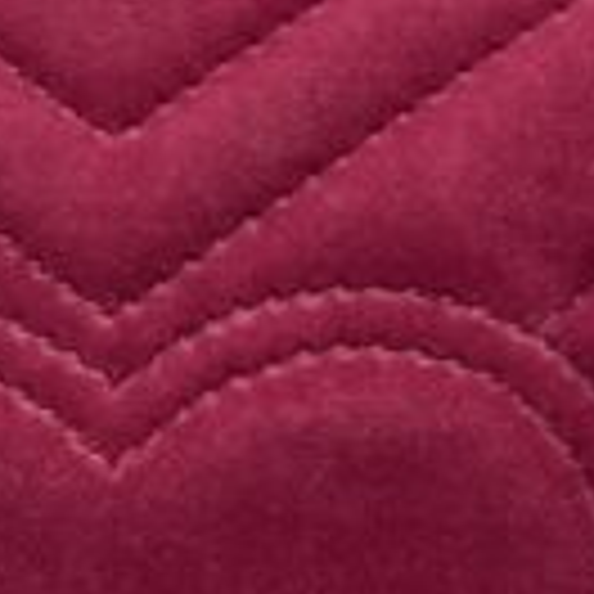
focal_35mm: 178
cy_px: -4
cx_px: 112
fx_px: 3456
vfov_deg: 9.8
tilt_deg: -18.4
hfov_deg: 9.8
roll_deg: +0.3
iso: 40
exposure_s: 1/160
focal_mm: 5.7
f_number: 1.5
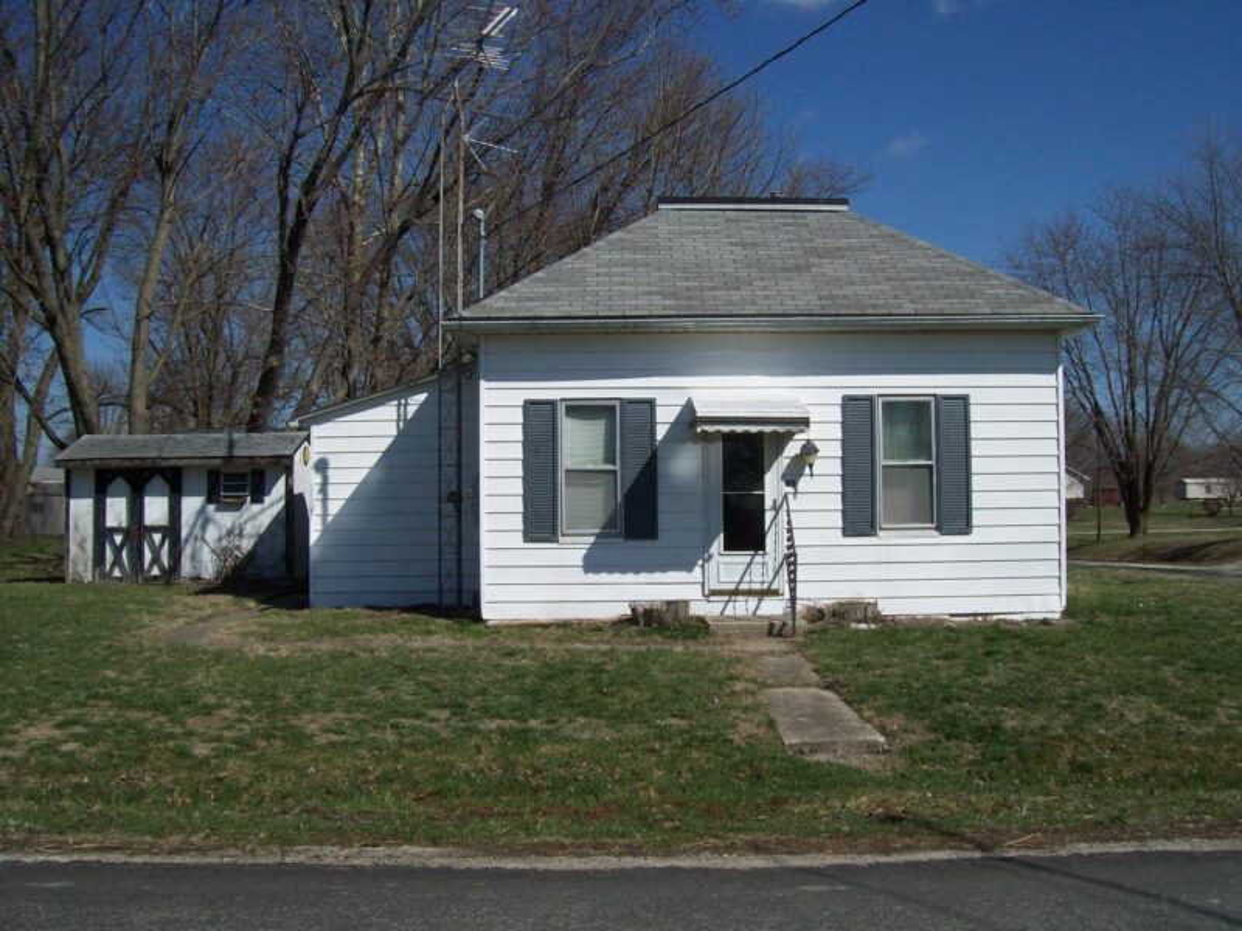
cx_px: 621
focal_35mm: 36
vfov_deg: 39.7
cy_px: 466
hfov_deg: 51.4
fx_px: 1292
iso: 80
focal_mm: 6
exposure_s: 1/1238
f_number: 4.8
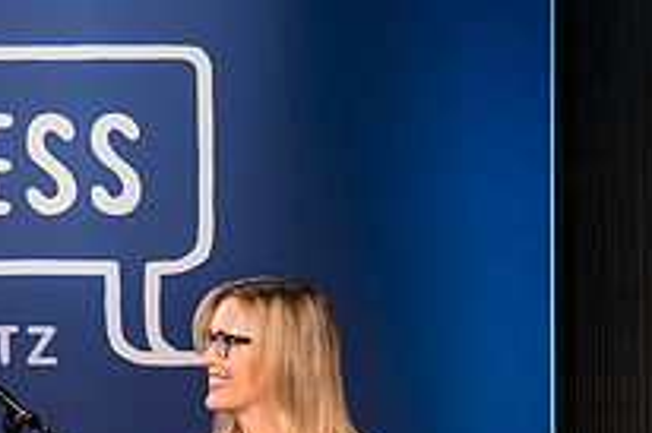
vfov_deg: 2.9
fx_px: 8433
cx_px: -112
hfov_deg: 4.4
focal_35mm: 466
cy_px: 197
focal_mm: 155
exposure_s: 1/125
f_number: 2.8
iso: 1250
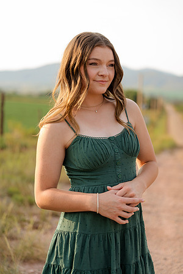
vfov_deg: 28.8
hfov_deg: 19.5
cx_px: 92
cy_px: 137
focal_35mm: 70
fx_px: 534
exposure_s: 1/250
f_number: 2.8
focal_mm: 70
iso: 125
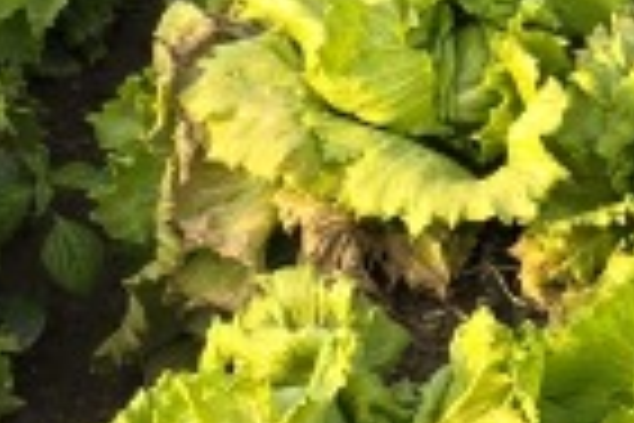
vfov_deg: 7.5
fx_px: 3187
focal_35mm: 181
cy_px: -61
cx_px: 612
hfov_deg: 11.3
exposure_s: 1/180
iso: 16
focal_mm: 6.3
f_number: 1.7
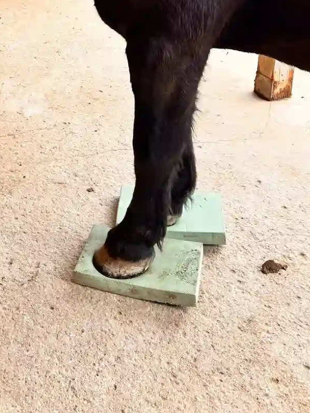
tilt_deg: -21.4
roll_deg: +1.3
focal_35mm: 49
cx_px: 38
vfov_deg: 36.5
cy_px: 42
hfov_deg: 28.7
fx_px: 585
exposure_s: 1/121
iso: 50
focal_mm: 5.96
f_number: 1.6
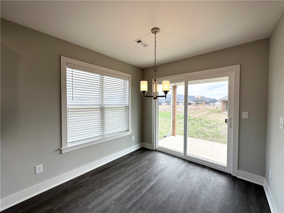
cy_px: 106
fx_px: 115
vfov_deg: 85.7
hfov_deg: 102.1
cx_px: 142
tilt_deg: -2.1
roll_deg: -0.5
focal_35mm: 14
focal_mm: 2.22
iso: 40
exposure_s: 1/550
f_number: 2.2
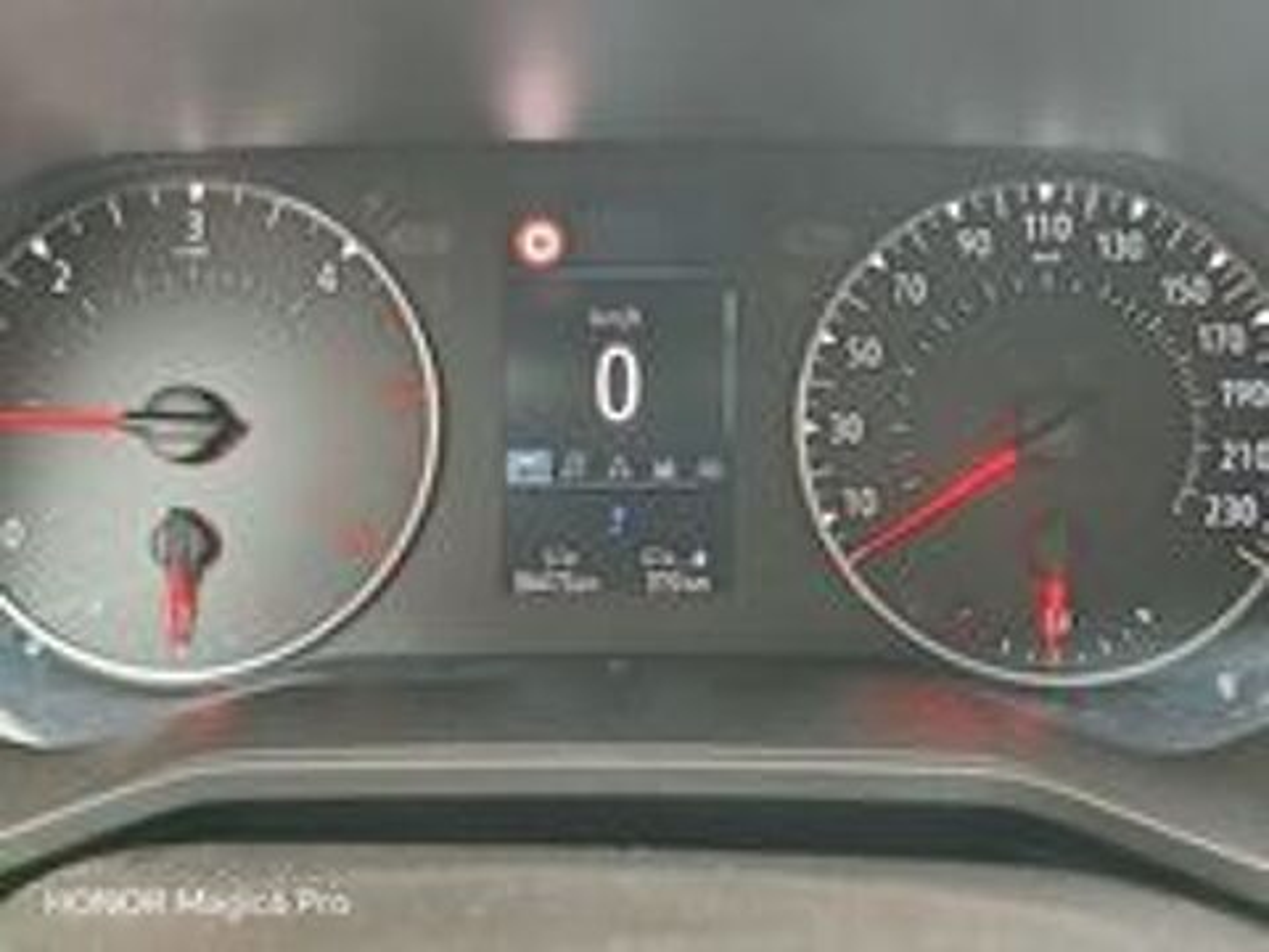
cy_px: 476
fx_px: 1356
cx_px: 634
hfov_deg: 50.1
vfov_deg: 38.7
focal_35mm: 37
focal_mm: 6.83
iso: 320
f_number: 2
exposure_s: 1/100
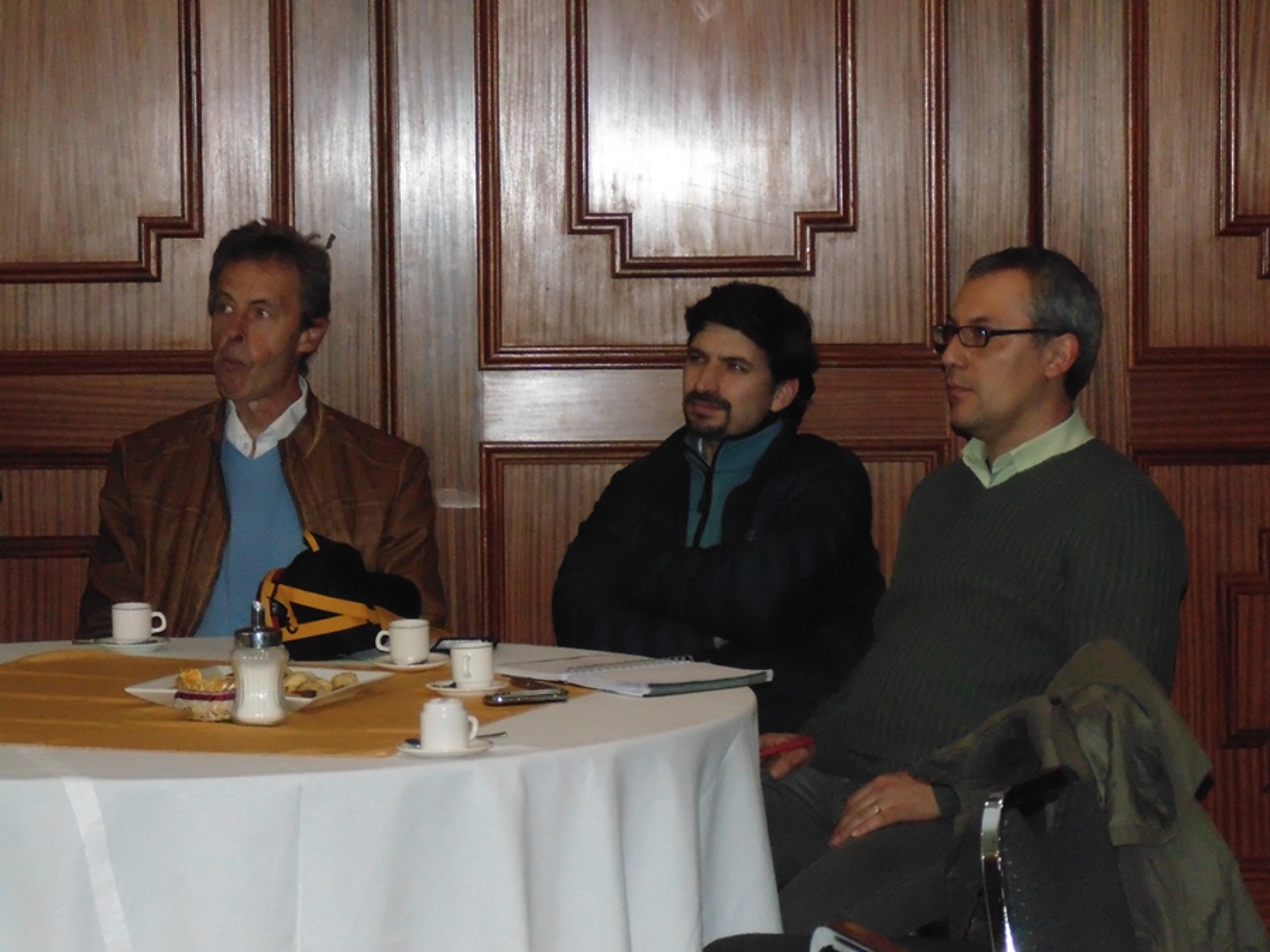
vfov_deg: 12.5
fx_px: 4366
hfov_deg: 16.6
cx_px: 635
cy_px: 476
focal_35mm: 119
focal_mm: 21.3
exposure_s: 1/60
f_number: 4.8
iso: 800
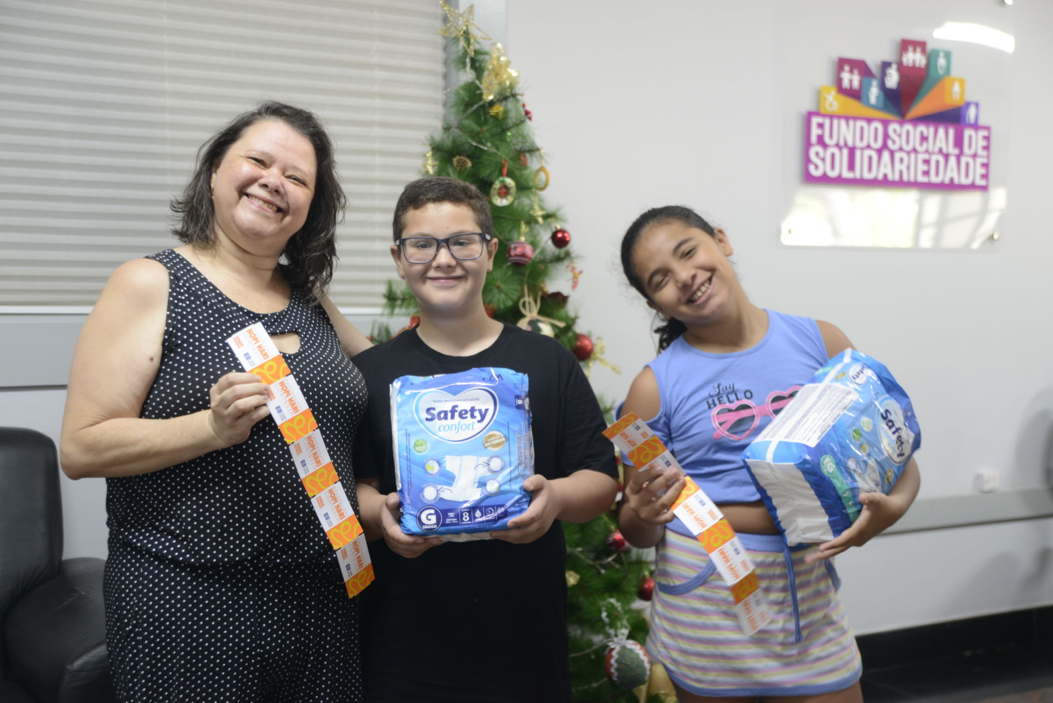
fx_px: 1404
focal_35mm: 48
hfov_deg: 41.1
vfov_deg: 28.1
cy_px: 352
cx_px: 526
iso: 1000
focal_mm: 48
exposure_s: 1/50
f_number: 3.5
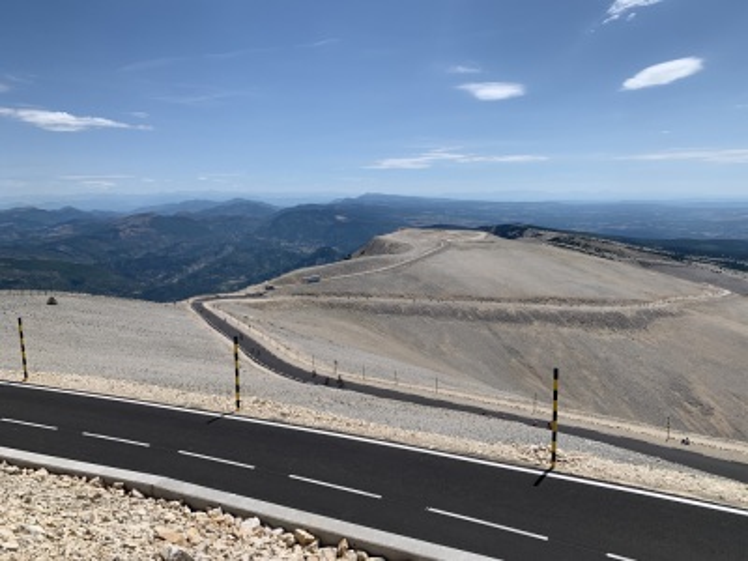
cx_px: 374
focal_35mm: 26
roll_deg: +0.5
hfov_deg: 67.3
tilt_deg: -8.3
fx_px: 562
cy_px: 280
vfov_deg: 53.1
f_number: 1.8
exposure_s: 1/4673
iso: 25
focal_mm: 4.25
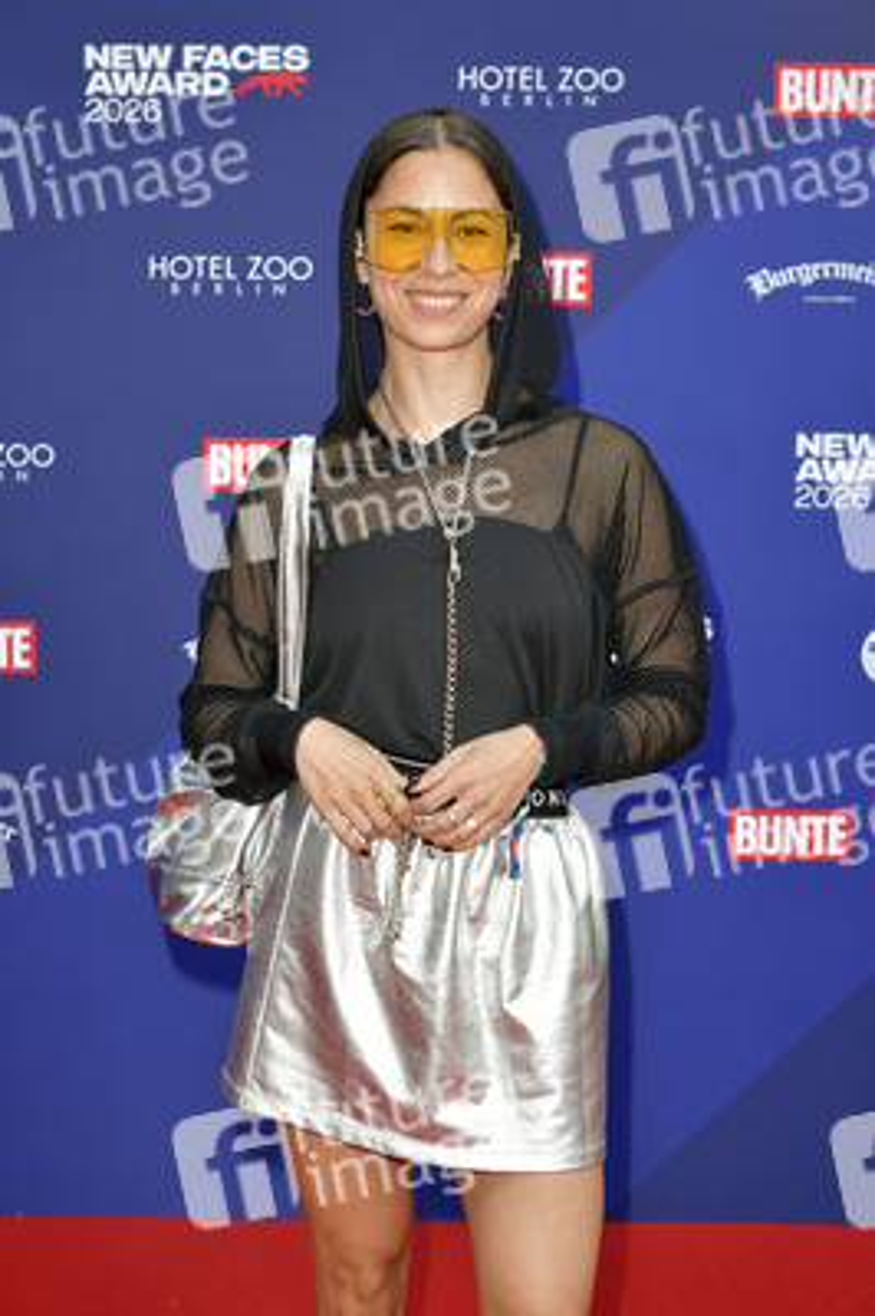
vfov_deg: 32.4
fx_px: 2264
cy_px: 658
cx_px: 438
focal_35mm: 62
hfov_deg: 21.9
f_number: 6.3
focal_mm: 62
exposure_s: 1/200
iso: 640
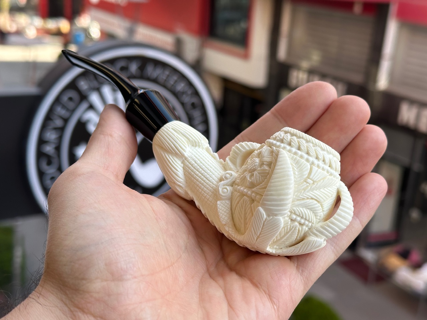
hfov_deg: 39.7
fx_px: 592
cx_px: 214
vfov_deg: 30.3
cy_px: 160
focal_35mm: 48
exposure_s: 1/463
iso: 64
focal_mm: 6.86
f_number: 1.78
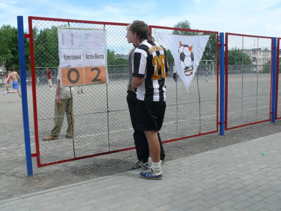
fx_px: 284
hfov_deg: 52.6
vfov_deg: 40.7
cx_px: 140
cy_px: 106
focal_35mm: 35
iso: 100
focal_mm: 7.4
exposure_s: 1/320
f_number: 5.6
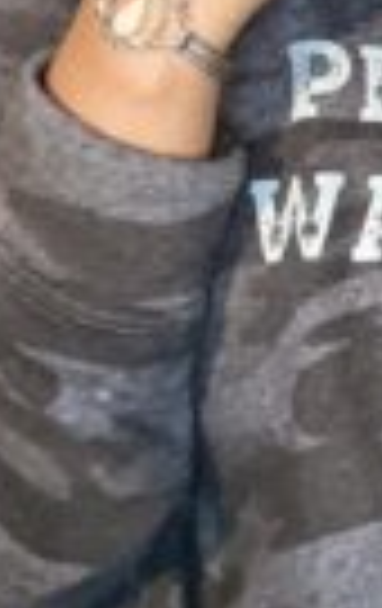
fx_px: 1558
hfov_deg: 13.3
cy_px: -239
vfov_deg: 19.8
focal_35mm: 94
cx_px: 539
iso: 320
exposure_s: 1/30
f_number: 2.2
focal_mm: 2.71
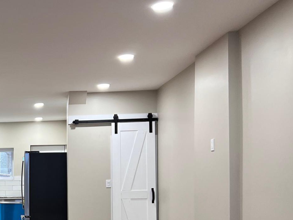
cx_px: -17
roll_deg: +1.0
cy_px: 194
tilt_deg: -1.5
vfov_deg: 25.4
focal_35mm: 56
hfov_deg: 31.1
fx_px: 474
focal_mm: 5.7
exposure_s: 1/120
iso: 125
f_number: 1.5
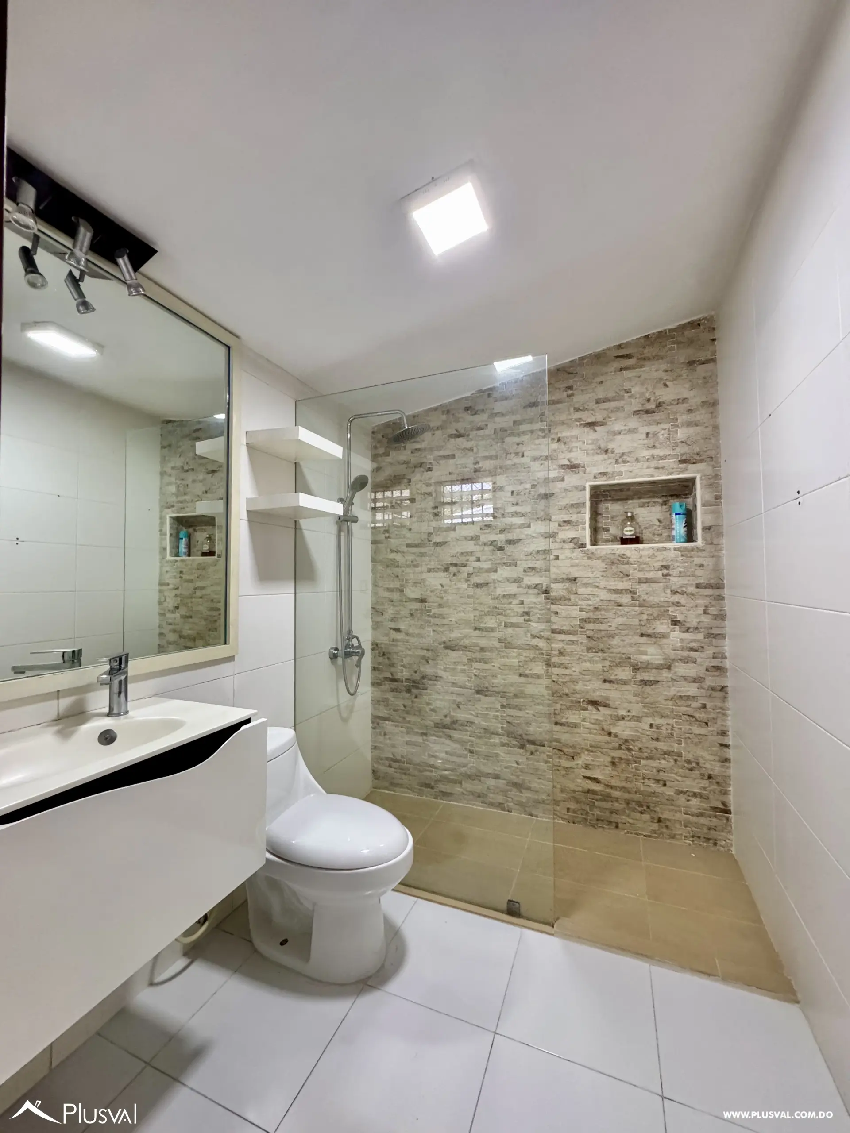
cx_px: 425
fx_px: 458
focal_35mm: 14
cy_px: 566
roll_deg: +0.3
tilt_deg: +1.4
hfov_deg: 85.7
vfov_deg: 102.1
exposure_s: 1/60
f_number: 2.2
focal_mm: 2.22
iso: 320
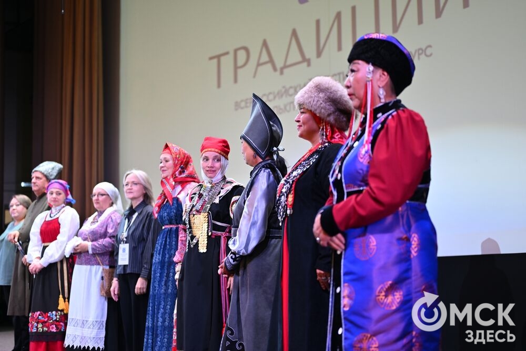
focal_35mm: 50
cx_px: 263
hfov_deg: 39.6
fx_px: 731
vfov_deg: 27.0
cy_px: 176
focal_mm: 50
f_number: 1.8
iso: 640
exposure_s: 1/400
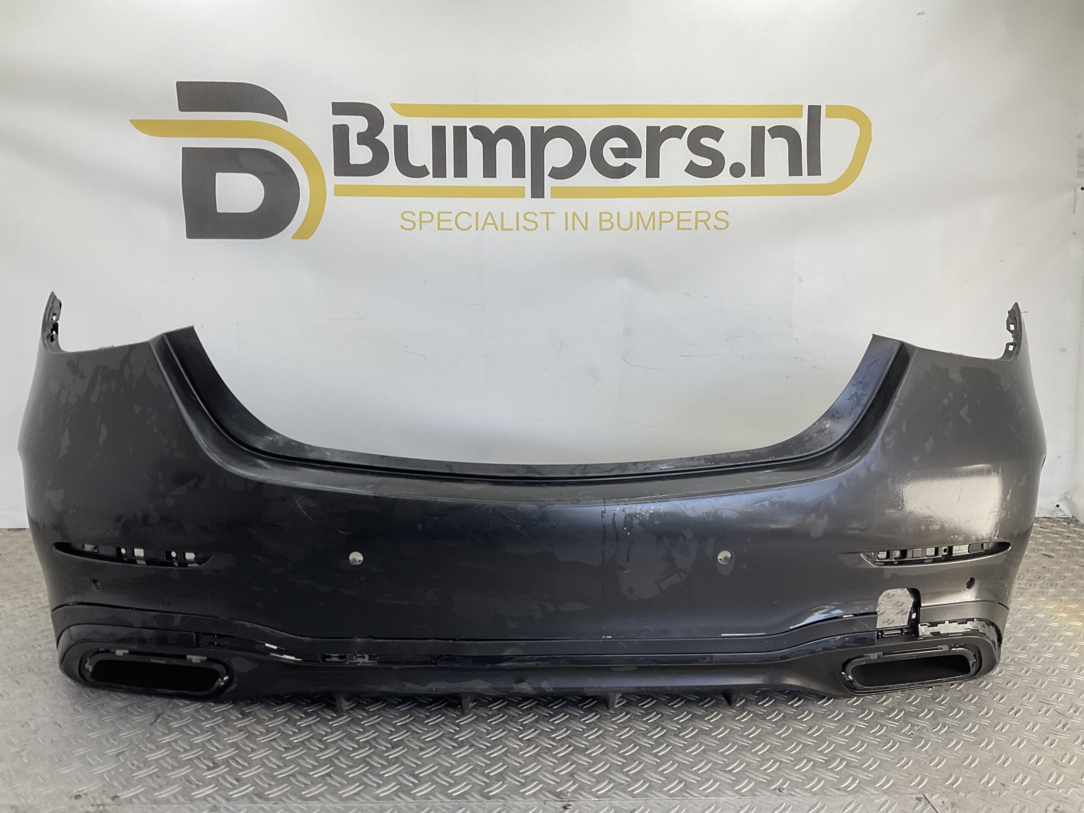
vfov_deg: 48.2
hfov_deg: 61.7
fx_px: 908
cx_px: 542
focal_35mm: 29
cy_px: 406
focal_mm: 3
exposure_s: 1/152
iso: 16
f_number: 1.8
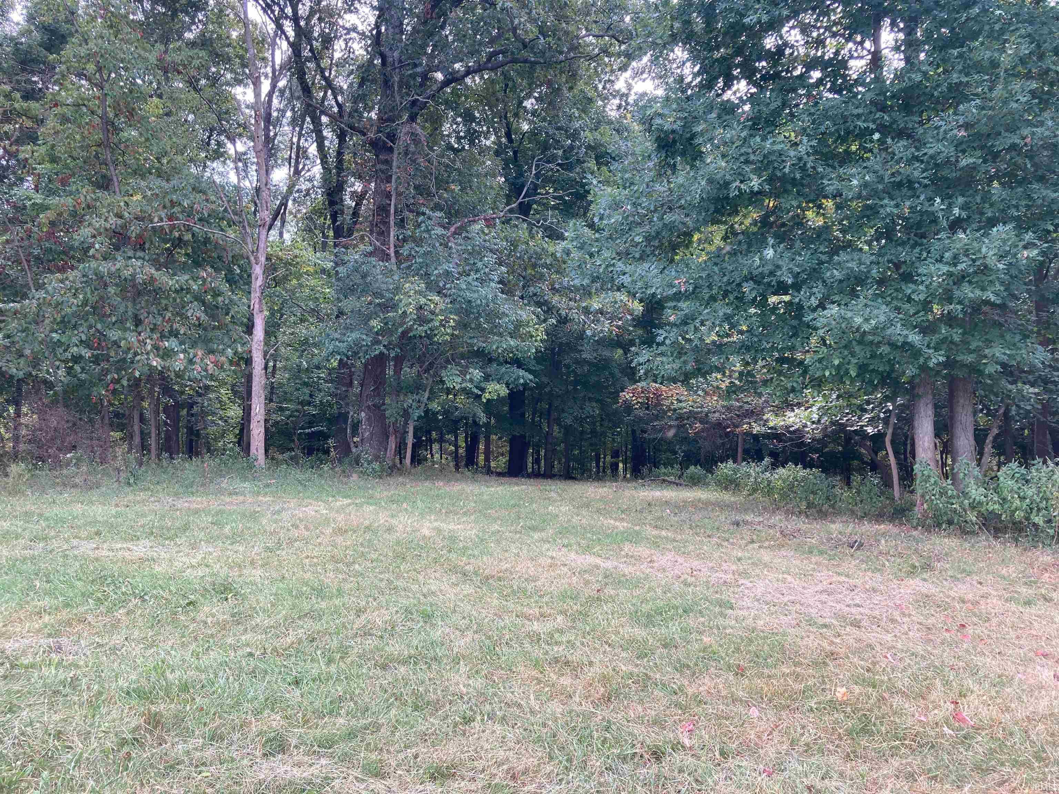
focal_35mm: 28
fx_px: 857
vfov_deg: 49.7
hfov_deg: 63.4
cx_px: 530
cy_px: 397
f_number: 1.8
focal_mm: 3.99
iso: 20
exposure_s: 1/197
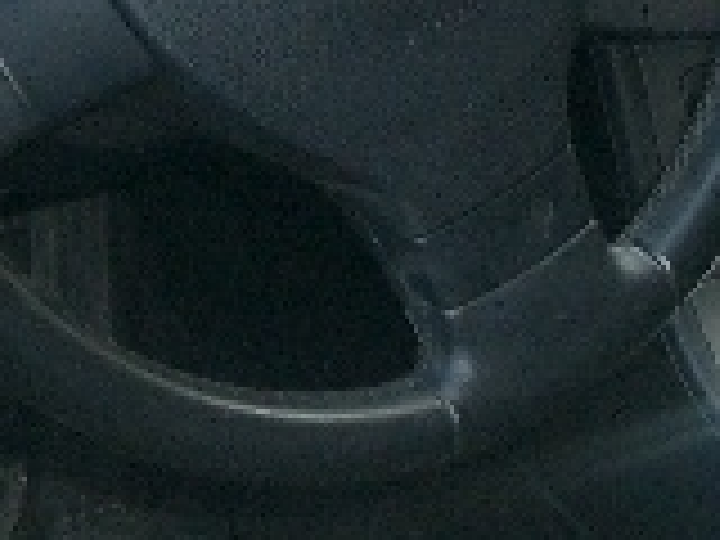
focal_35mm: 140
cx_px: 459
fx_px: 2912
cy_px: 279
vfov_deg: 10.6
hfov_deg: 14.1
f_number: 2.6
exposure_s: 1/40
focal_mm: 5.8
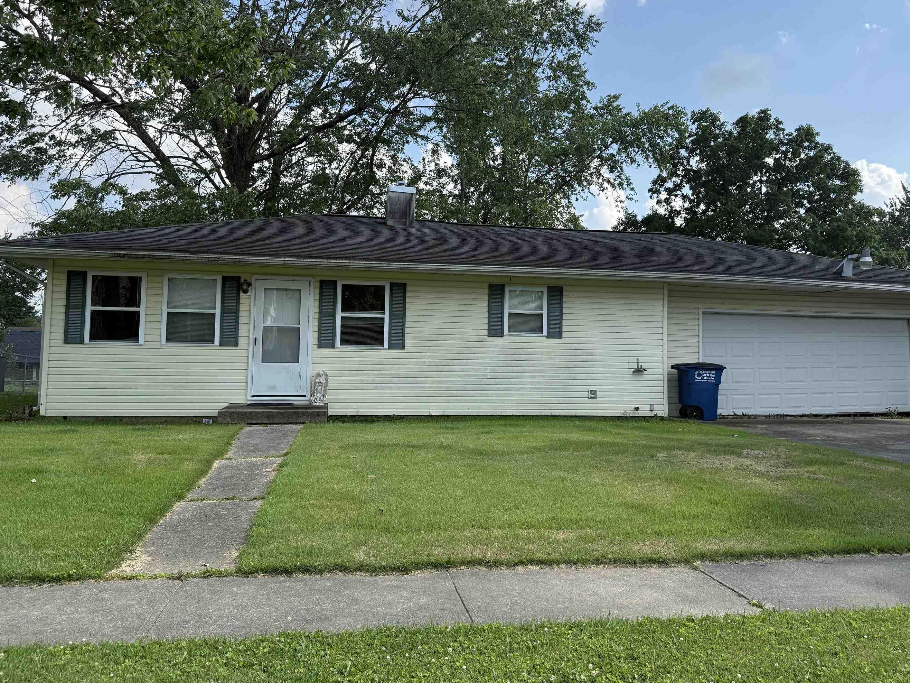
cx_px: 483
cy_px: 306
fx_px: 736
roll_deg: -0.8
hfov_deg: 63.4
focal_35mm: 28
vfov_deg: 49.7
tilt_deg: +3.3
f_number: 1.78
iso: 100
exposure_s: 1/3145
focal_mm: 6.76
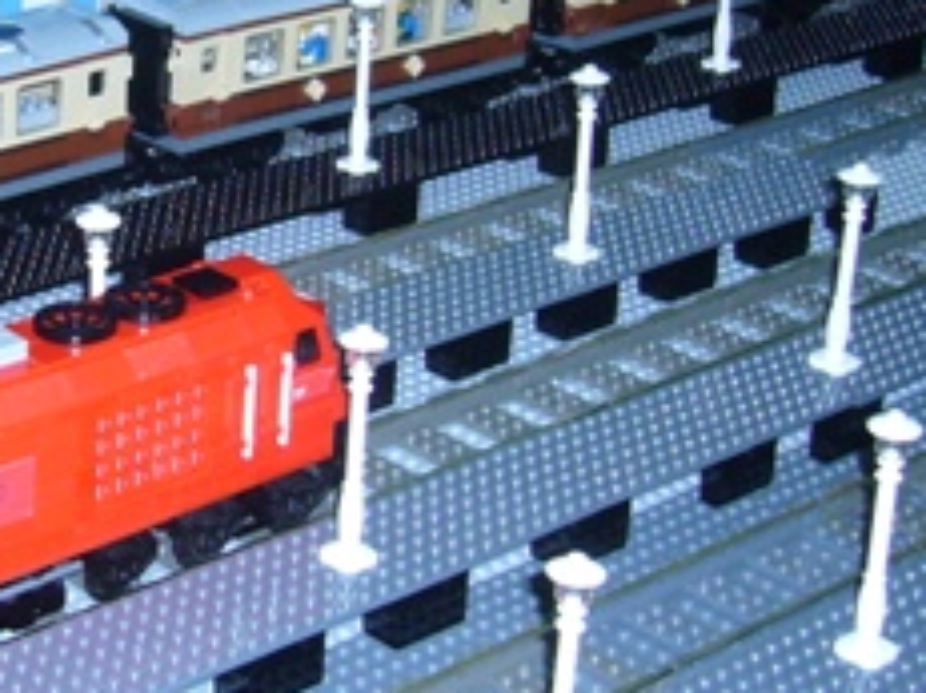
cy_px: 68
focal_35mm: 97
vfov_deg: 15.1
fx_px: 2593
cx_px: -28
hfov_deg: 19.6
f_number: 2.8
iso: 100
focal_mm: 5.8
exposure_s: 1/30
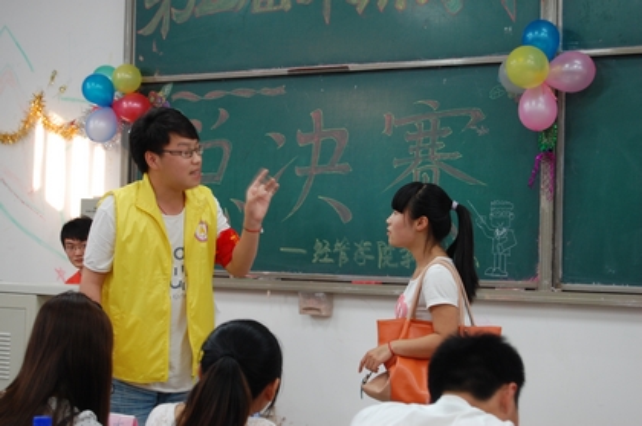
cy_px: 213
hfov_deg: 24.6
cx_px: 321
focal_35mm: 82
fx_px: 1470
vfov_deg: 16.5
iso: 400
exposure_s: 1/10
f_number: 5.6
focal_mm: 55
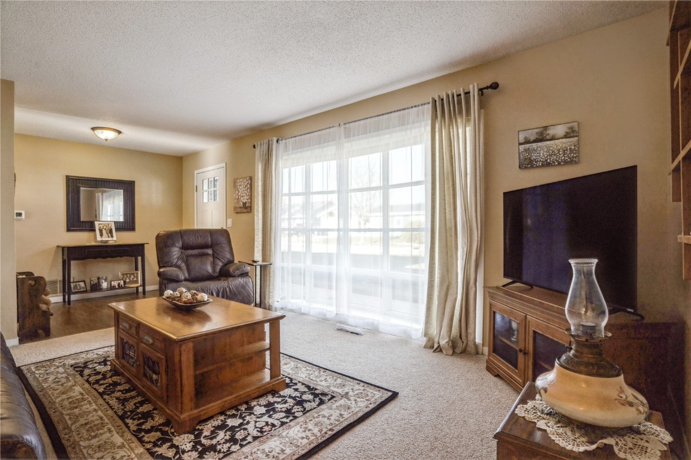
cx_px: 346
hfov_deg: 93.3
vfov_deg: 70.4
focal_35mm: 17
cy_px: 230
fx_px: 326
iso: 400
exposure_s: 1/20
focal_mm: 17
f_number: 9
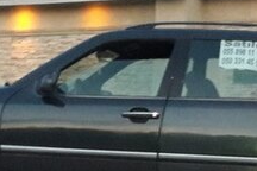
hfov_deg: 22.9
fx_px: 635
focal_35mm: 89
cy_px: 200
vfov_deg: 14.9
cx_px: 139
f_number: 1.9
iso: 320
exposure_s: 1/17
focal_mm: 3.7
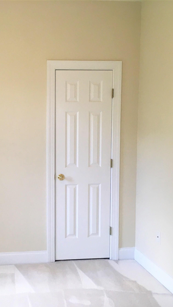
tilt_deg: -5.8
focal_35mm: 43
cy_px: 156
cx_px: 27
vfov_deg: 47.4
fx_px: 351
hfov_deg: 27.0
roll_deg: -0.3
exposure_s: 1/30
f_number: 2.2
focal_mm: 4.15
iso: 25
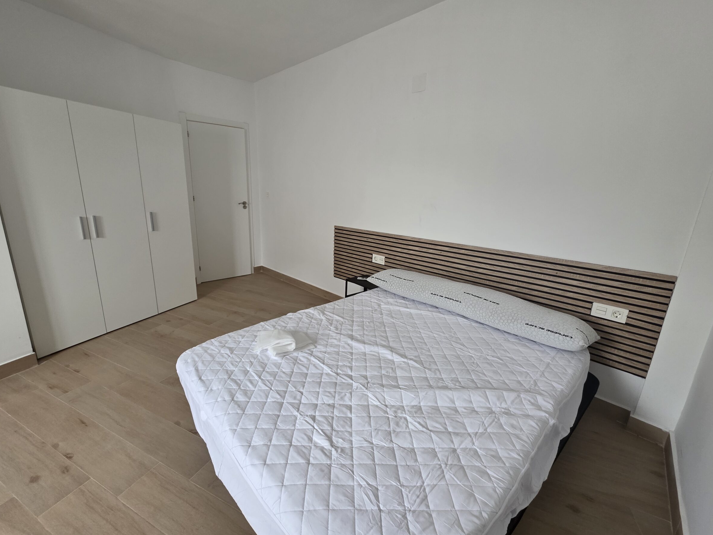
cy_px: 269
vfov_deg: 85.7
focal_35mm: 14
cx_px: 333
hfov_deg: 101.9
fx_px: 288
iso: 160
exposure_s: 1/50
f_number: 1.9
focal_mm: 2.2
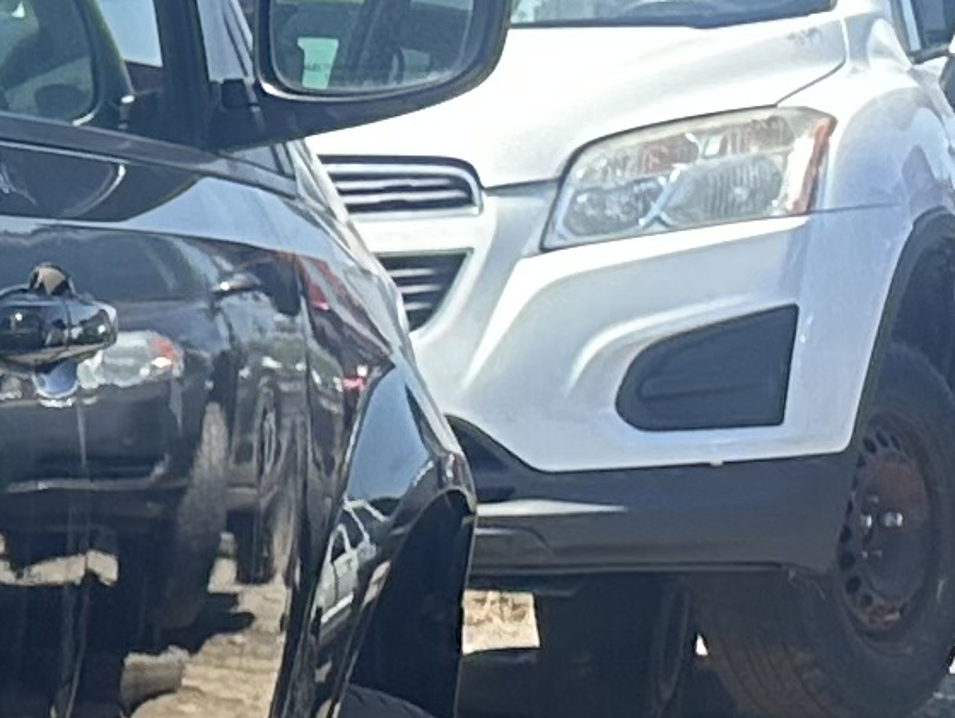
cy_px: 932
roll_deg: -0.4
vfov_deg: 8.5
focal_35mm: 173
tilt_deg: -7.0
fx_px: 4776
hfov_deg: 8.3
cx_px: -2479
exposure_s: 1/971
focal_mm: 6.86
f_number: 1.78
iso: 80
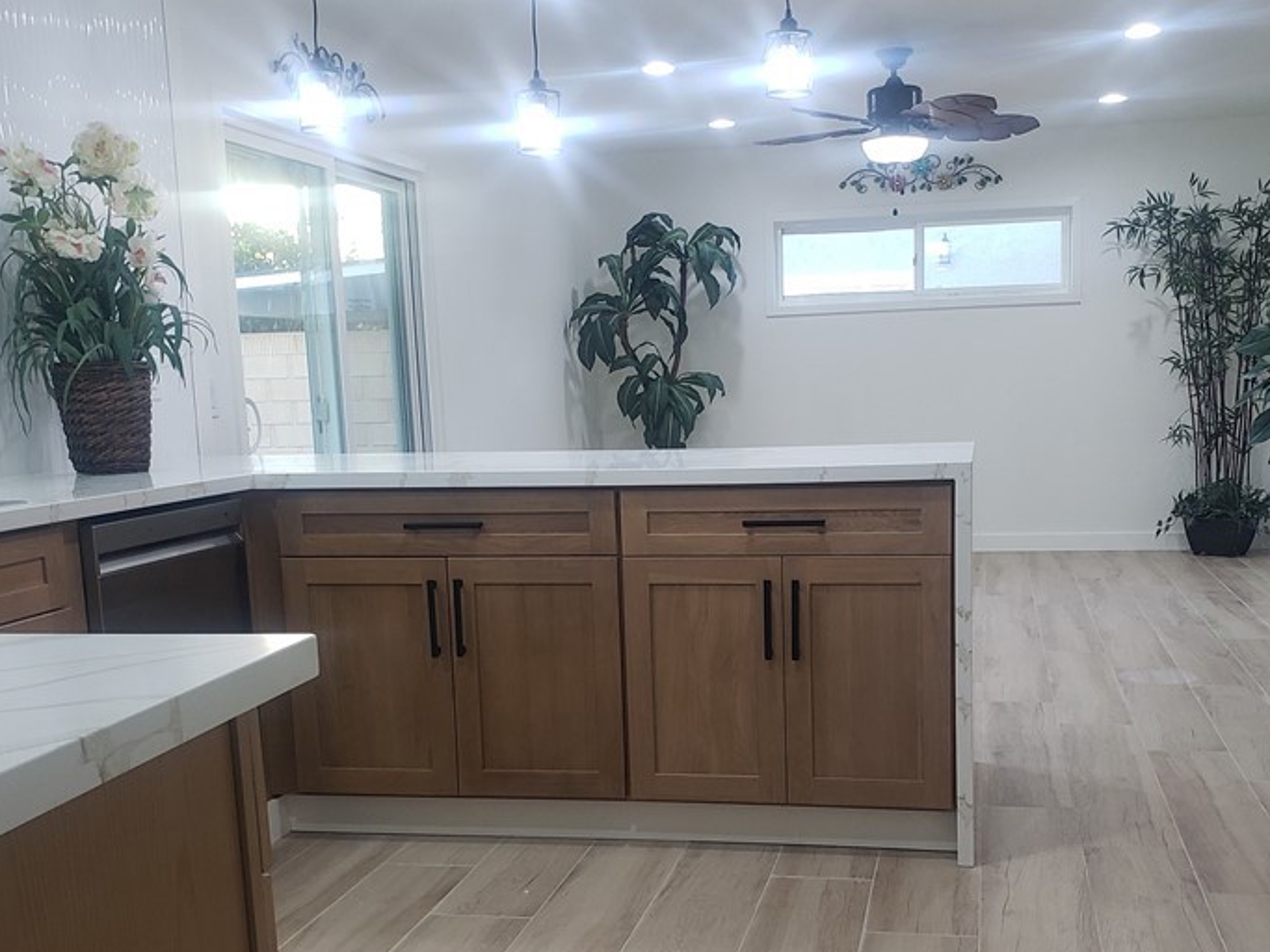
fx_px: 1431
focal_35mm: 39
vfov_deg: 36.6
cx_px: 703
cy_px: 593
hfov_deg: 47.8
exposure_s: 1/60
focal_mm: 4.3
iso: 160
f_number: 2.4
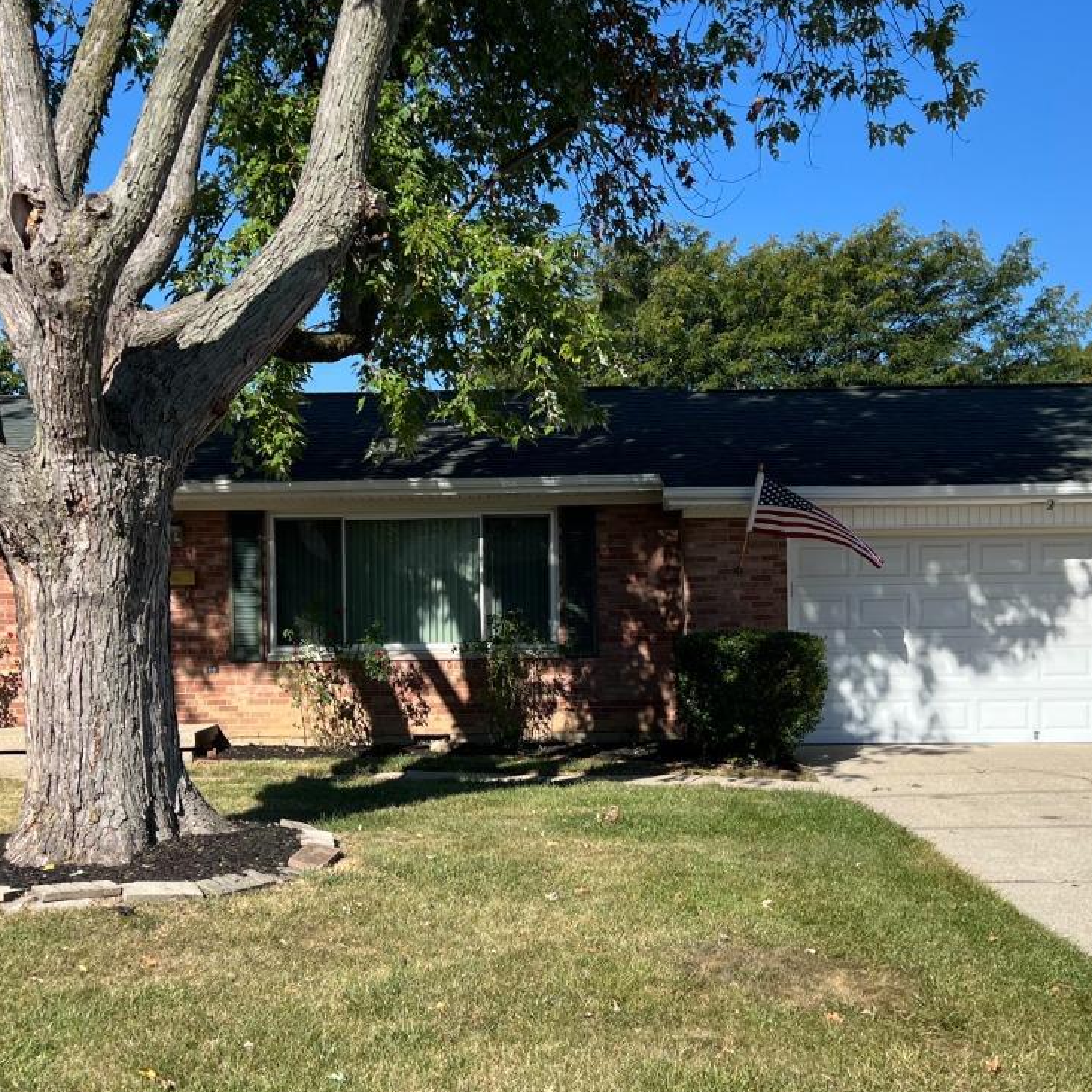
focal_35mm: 47
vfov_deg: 36.0
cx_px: 468
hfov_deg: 36.0
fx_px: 1677
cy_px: 618
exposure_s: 1/3460
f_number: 1.5
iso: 50
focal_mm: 5.7
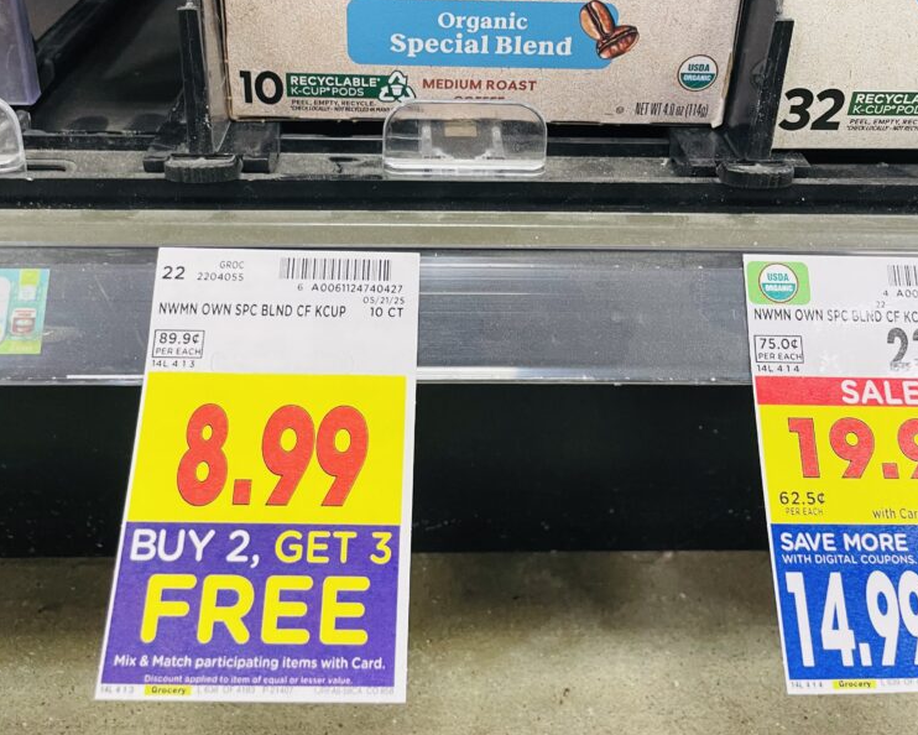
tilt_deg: -25.8
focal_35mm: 35
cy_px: 162
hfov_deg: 51.5
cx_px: 471
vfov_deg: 40.7
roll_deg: -1.2
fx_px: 951
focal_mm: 4.2
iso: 125
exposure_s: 1/60
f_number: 1.6
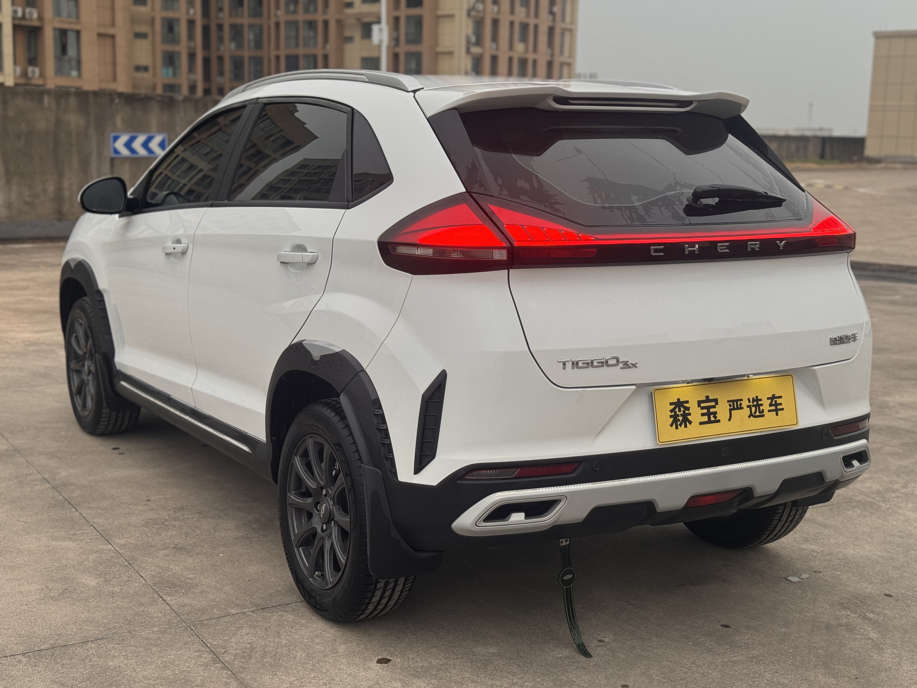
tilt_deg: -9.7
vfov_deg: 30.3
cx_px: 458
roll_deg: -1.2
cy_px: 344
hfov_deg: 39.7
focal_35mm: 48
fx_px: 1272
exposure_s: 1/174
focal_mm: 6.76
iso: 64
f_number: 1.78
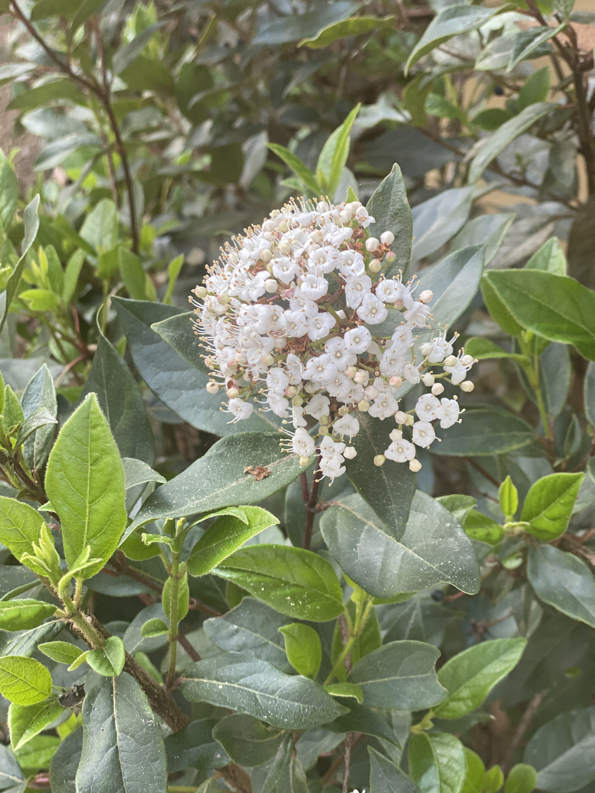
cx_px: 295
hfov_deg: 27.5
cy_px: 395
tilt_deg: -40.2
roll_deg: +0.4
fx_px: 1215
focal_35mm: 53
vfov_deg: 36.2
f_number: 2
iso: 64
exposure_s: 1/122
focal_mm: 6
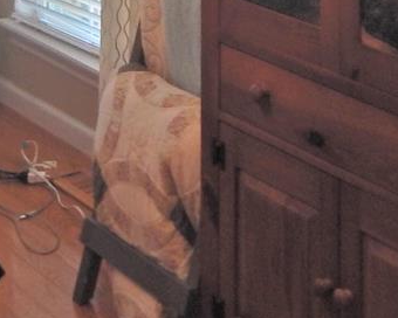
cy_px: -341
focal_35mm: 101
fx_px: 1190
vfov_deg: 13.0
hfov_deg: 18.6
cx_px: 34
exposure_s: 1/30
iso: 125
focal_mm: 4
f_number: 3
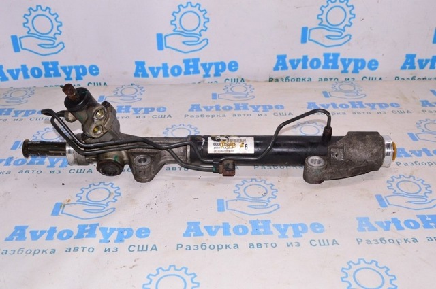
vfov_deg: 32.9
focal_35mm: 40
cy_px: 144
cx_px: 218
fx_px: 490
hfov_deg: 48.0
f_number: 8
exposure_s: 1/200
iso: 1600
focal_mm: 27
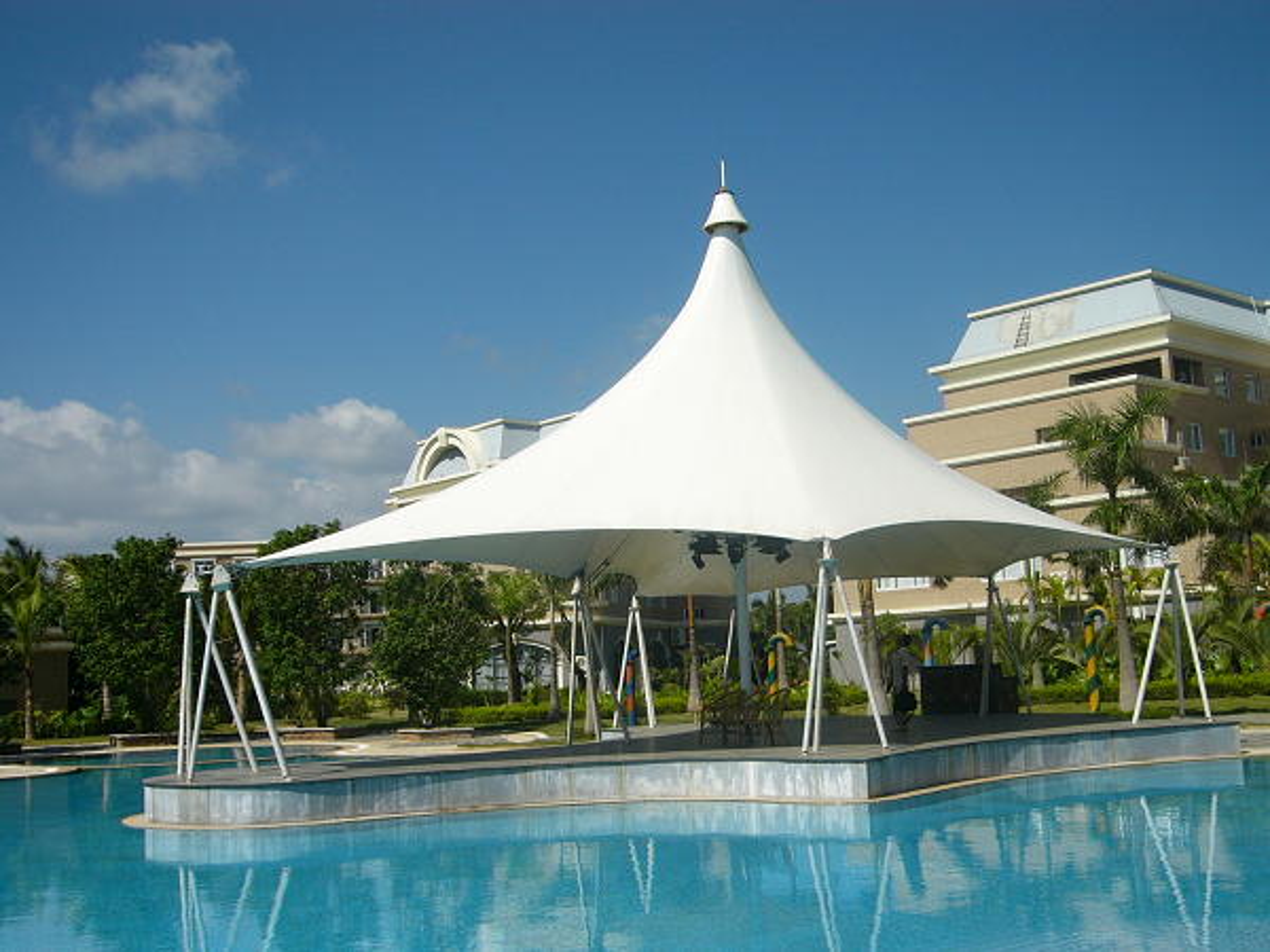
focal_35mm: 39
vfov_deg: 36.8
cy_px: 476
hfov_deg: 47.9
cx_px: 635
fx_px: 1431
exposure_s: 1/250
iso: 50
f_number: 8.3
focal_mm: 6.5
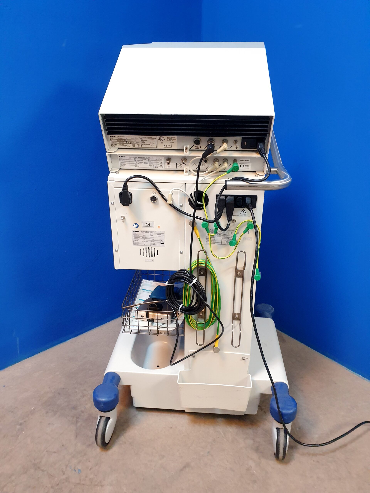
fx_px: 371
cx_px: 185
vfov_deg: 67.3
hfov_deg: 53.1
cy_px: 246
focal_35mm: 26
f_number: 2.4
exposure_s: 1/50
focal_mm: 4.3
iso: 320
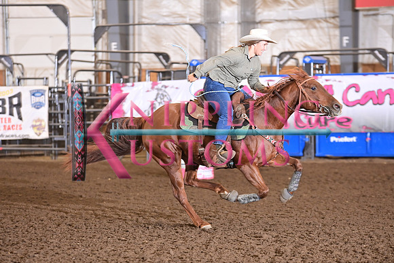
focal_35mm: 160
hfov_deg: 12.8
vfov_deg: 8.6
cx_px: 197
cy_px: 132
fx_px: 1751
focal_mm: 160
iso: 1600
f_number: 3.5
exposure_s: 1/250
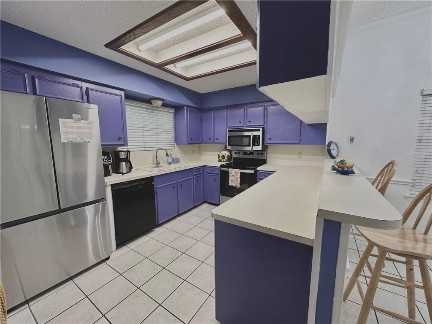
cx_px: 216
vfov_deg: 85.7
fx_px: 175
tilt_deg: -7.9
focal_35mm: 14
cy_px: 162
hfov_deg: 102.1
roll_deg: +0.5
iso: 200
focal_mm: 2.22
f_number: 2.2
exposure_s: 1/60
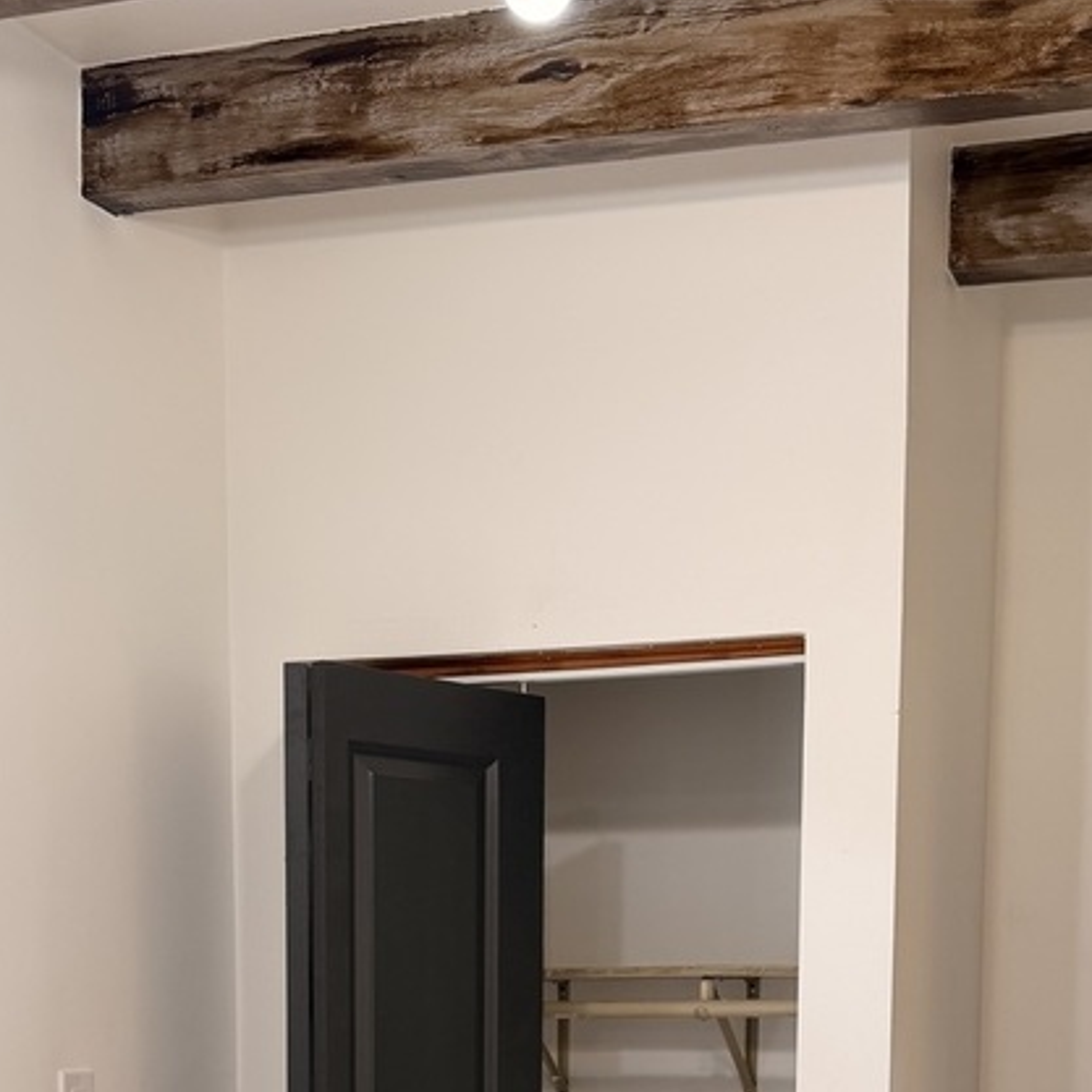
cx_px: 568
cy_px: 1168
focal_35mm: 55
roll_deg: -0.9
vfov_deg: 28.5
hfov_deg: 31.1
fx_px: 1963
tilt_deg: -5.9
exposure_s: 1/120
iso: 125
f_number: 1.78
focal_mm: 6.76
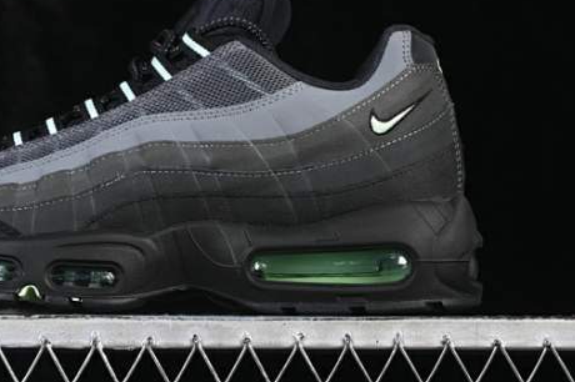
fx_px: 1899
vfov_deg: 11.5
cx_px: 169
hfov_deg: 17.2
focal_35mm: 119
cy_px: 125
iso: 160
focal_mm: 50
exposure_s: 1/60
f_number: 6.3
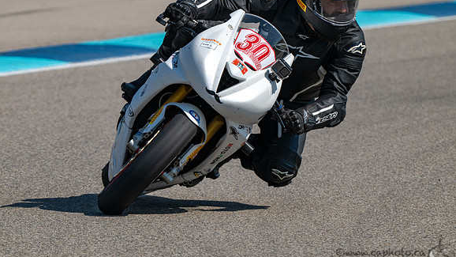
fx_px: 8354
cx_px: 206
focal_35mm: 691
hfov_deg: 3.1
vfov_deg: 1.8
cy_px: 130
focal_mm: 600
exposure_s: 1/1250
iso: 400
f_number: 11
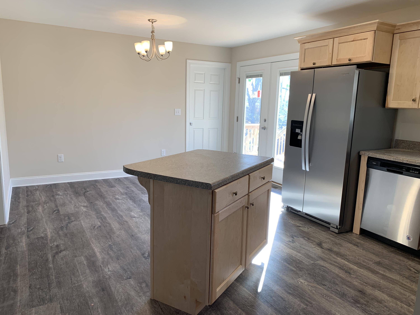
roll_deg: -1.7
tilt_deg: -10.5
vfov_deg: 53.1
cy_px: 158
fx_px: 315
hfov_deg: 67.3
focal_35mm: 26
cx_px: 210
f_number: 1.8
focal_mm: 4.25
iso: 40
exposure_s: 1/120
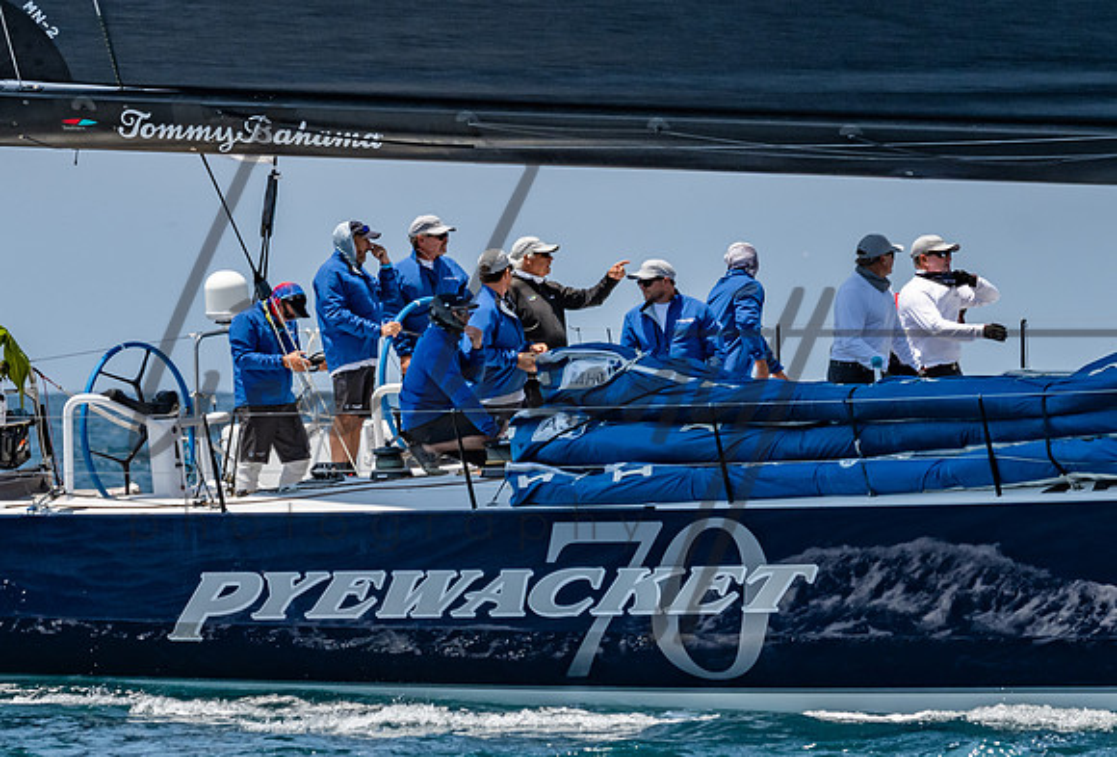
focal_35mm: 609
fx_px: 18996
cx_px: 448
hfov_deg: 3.4
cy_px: -2
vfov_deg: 2.3
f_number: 5.6
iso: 320
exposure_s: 1/1600
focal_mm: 270
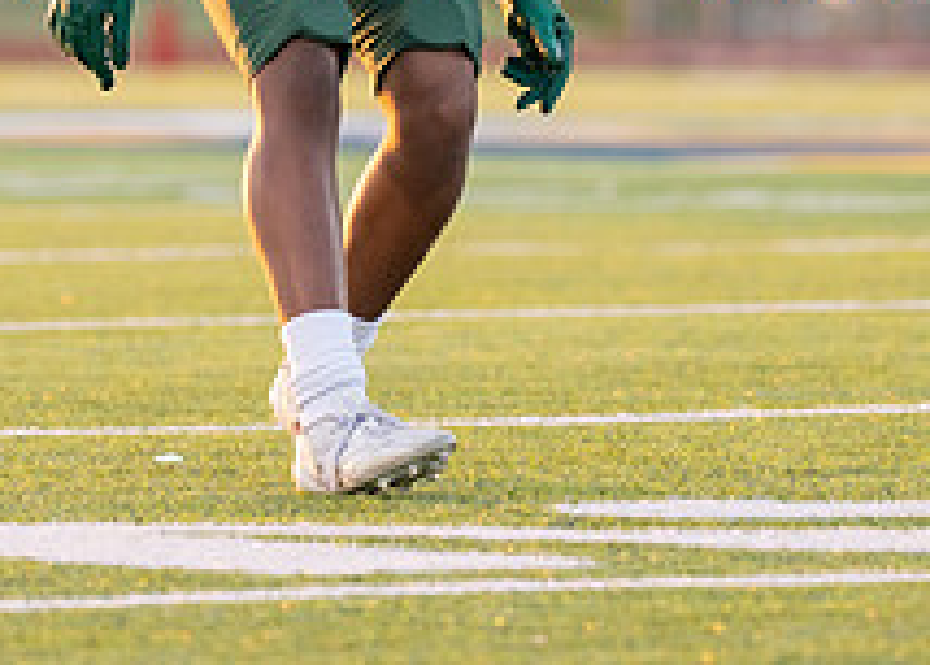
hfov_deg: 3.3
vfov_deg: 2.4
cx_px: 299
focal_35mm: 610
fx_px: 16117
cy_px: -337
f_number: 2.8
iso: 500
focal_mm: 158
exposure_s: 1/1250
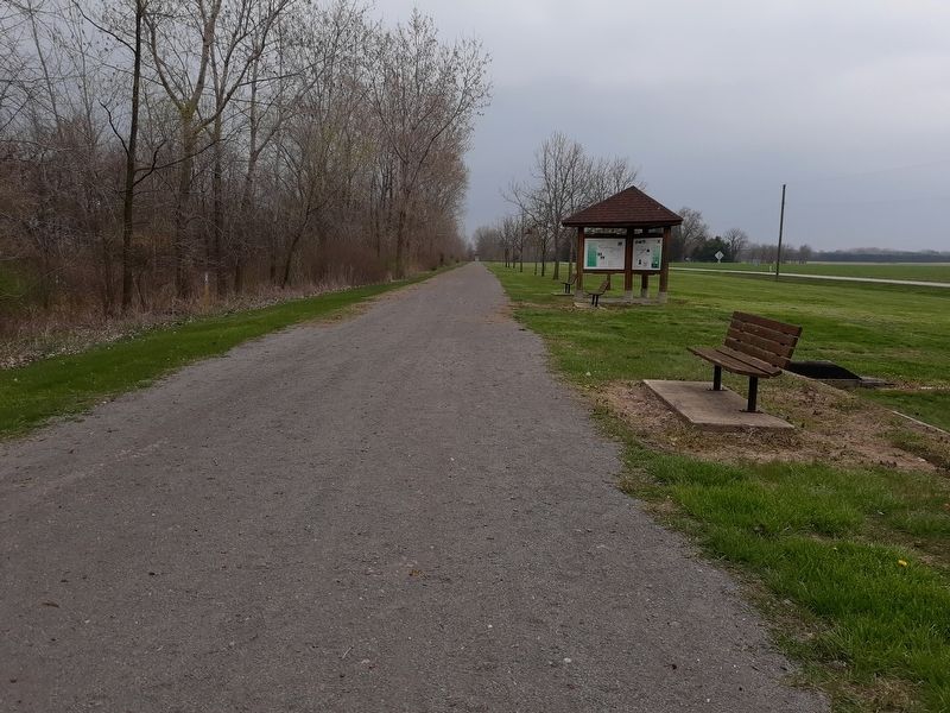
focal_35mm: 28
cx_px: 475
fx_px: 768
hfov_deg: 63.4
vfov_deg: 49.7
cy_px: 356
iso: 40
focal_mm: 3.7
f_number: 1.7
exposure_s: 1/490
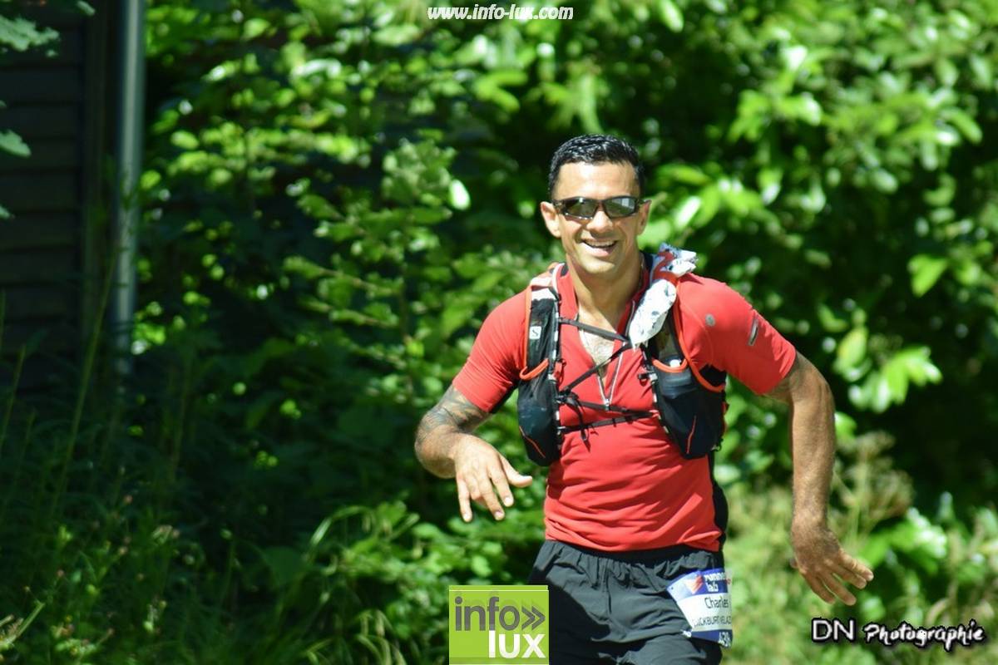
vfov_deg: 3.1
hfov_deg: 4.6
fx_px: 12474
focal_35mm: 450
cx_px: 499
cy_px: 332
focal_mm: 300
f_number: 5.6
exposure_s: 1/1000
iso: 500
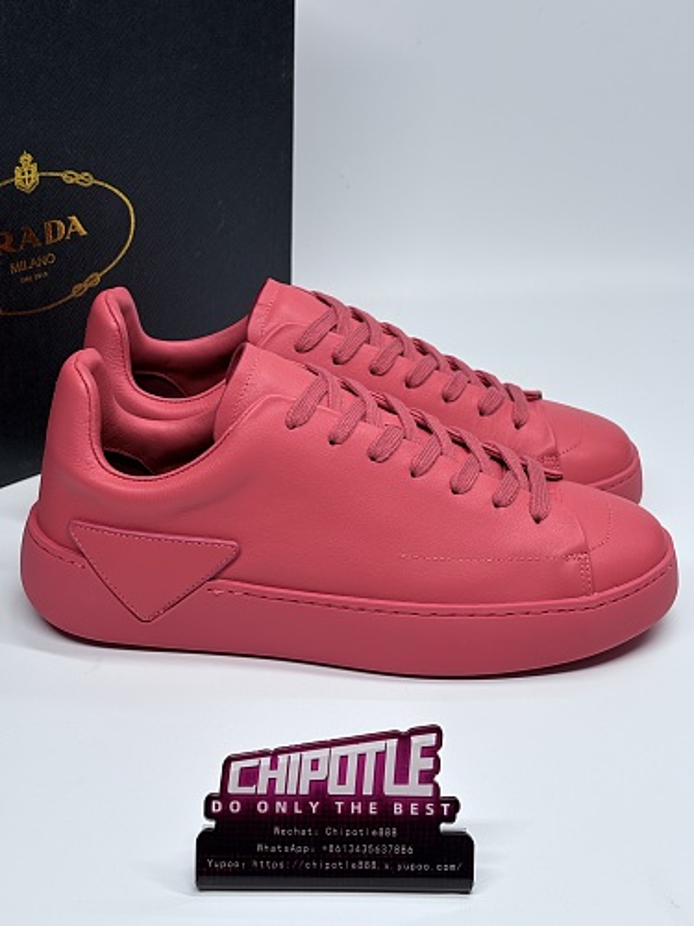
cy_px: 463
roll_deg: -0.9
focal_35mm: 52
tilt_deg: -25.7
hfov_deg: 28.0
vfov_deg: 36.8
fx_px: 1390
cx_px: 347
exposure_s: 1/304
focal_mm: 5.96
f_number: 1.6
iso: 50
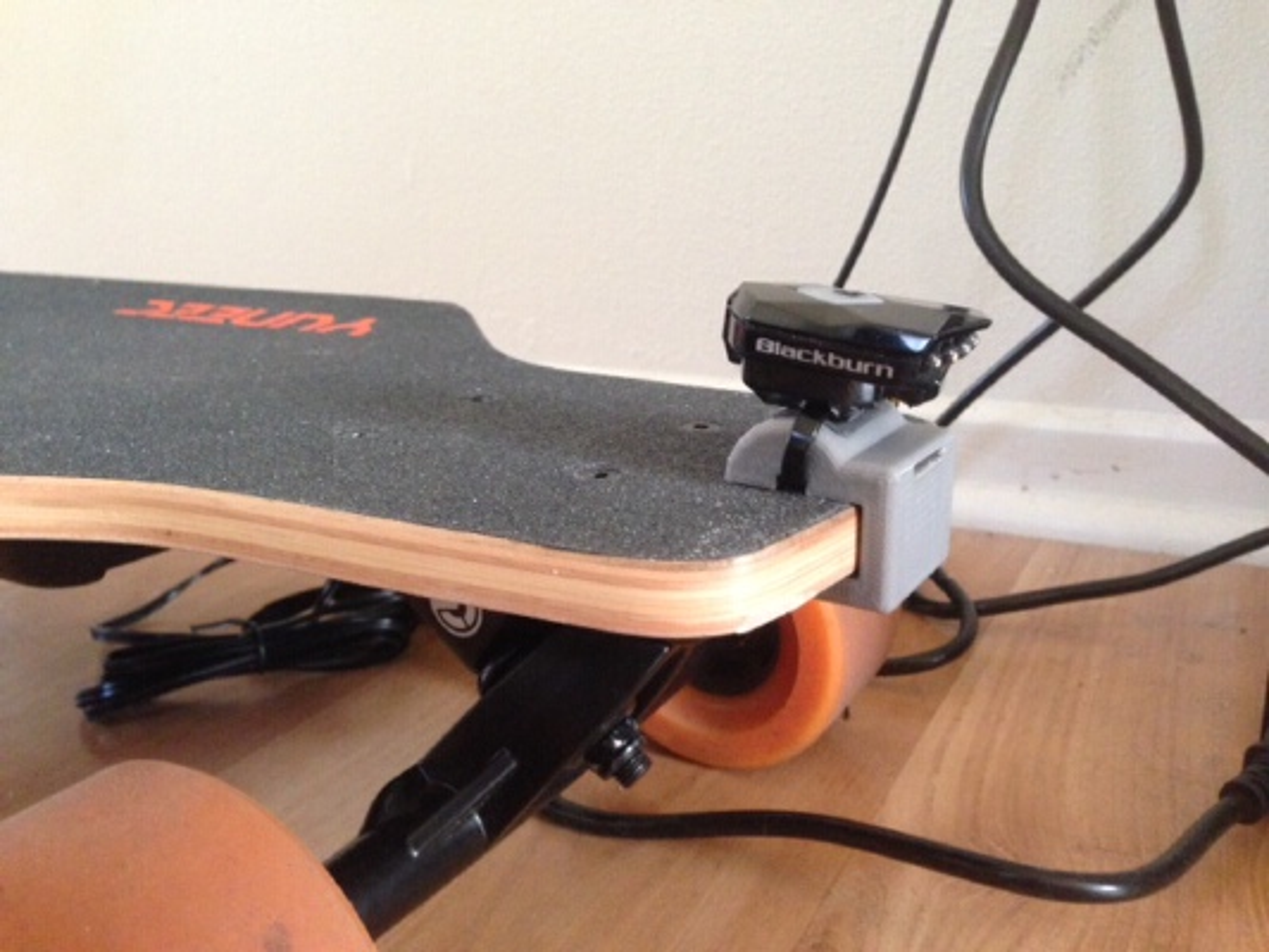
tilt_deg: -17.8
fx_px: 1210
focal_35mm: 33
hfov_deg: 55.3
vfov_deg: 43.0
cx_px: 634
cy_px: 476
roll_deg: +0.8
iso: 400
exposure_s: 1/15
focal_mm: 4.12
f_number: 2.4
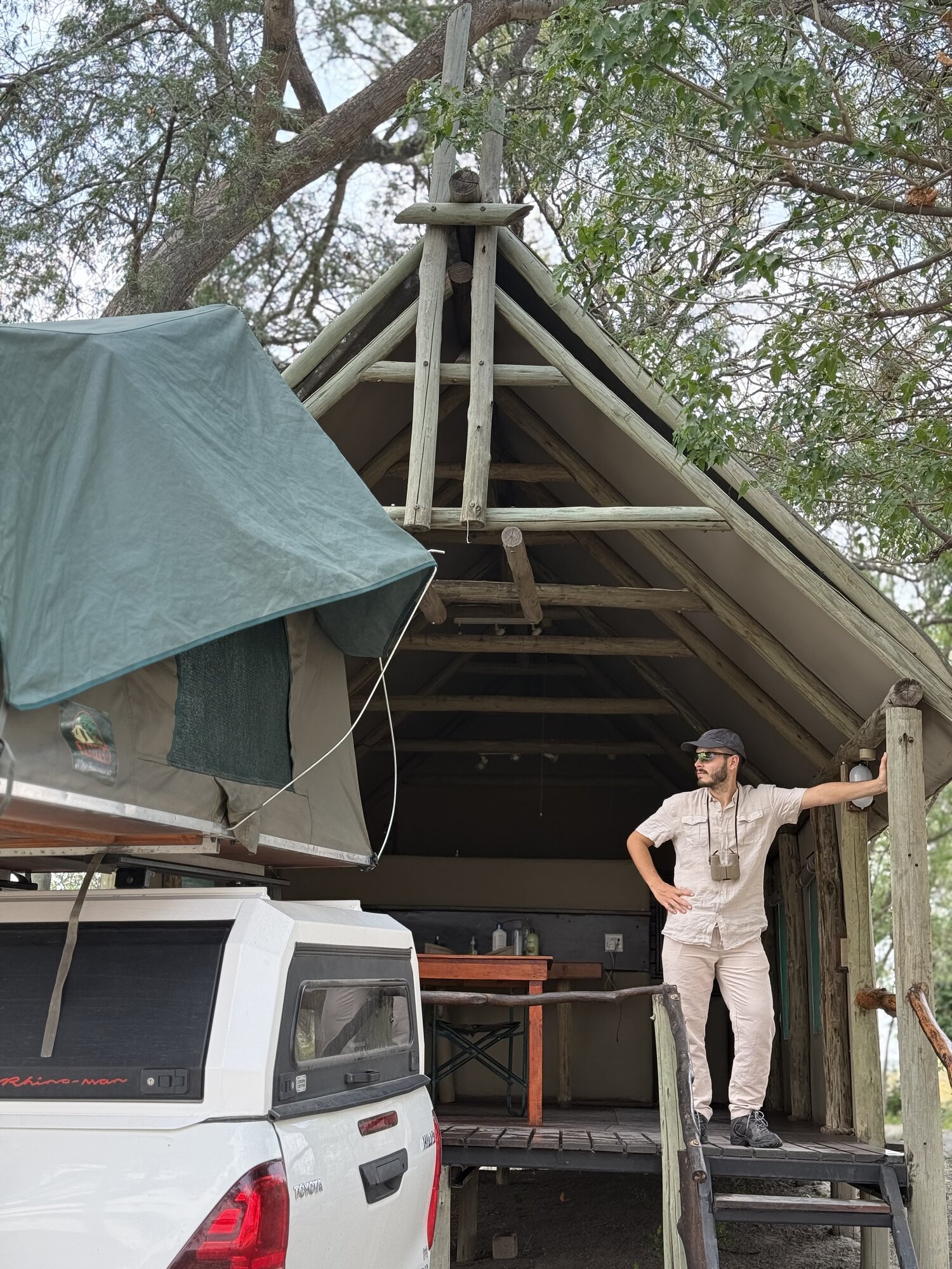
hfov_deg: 30.3
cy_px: 634
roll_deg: -2.8
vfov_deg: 39.7
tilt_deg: +13.2
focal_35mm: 48
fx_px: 1760
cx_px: 476
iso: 100
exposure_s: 1/646
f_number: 1.78
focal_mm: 6.76
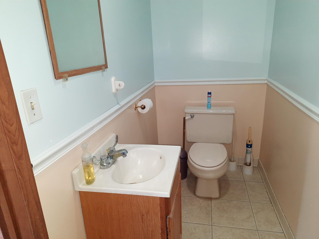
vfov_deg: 54.9
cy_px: 120
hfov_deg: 69.4
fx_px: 230
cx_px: 160
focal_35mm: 25
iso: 320
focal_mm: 4.6
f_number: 2
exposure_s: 1/40
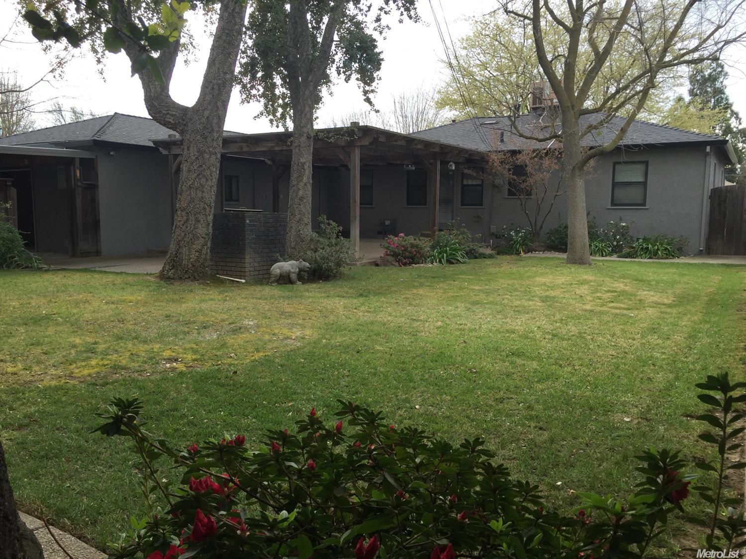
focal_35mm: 29
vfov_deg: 48.2
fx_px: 625
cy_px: 280
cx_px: 373
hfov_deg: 61.7
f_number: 2.2
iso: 32
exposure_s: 1/507
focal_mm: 4.15
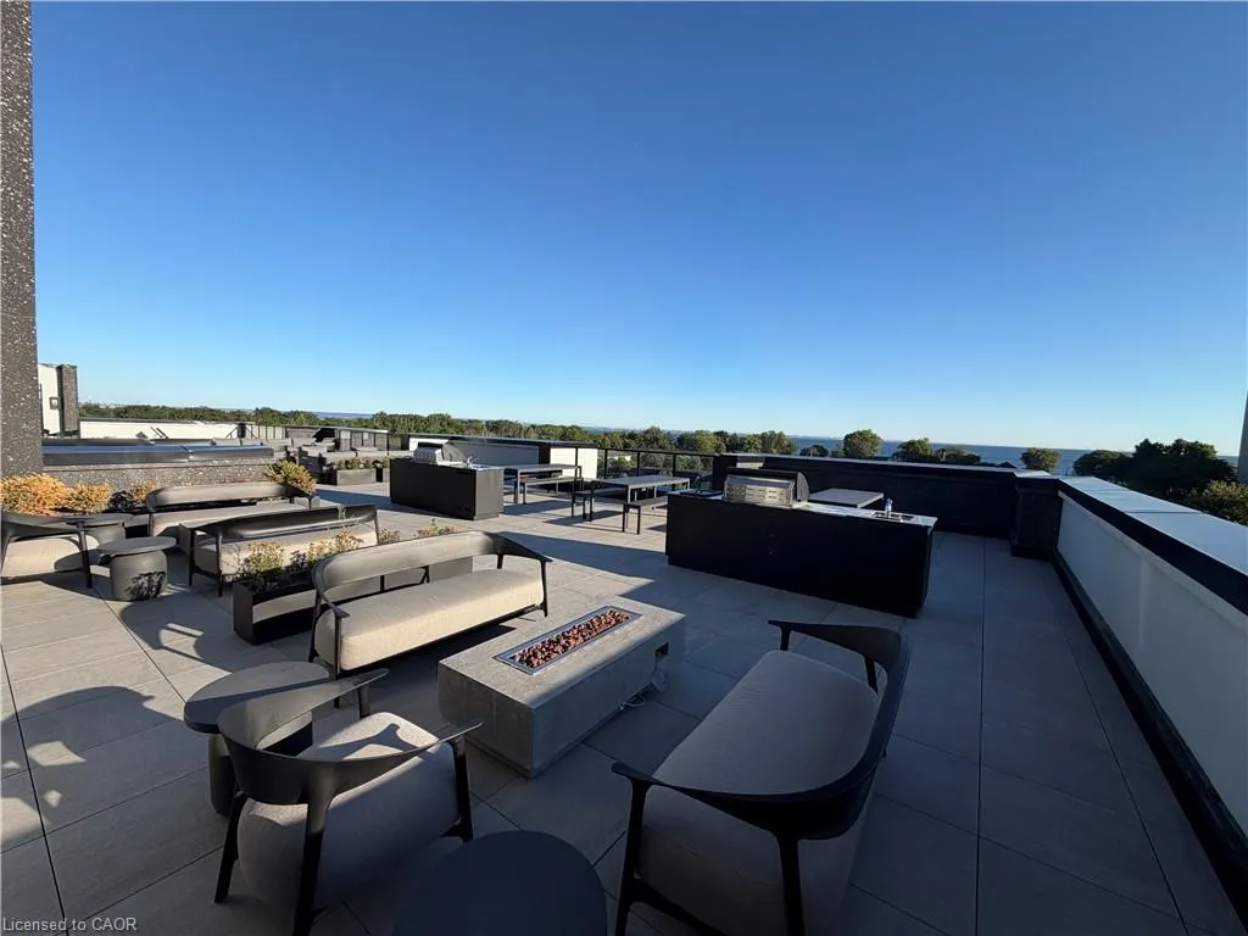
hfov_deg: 102.1
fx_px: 505
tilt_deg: -5.0
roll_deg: -1.7
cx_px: 624
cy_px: 468
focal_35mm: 14
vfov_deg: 85.7
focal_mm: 2.22
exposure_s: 1/770
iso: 32
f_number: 2.2
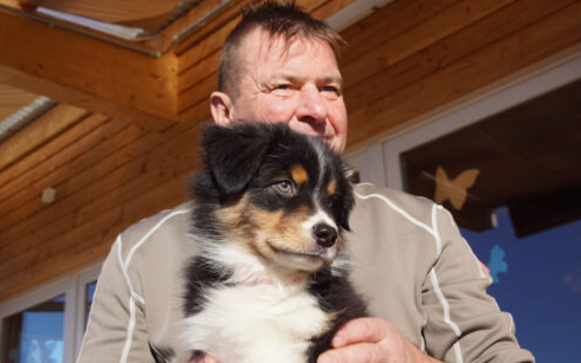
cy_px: 195
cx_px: 293
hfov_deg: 37.2
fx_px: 863
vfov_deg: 23.8
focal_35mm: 55
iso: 100
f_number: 8
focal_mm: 35
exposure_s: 1/200
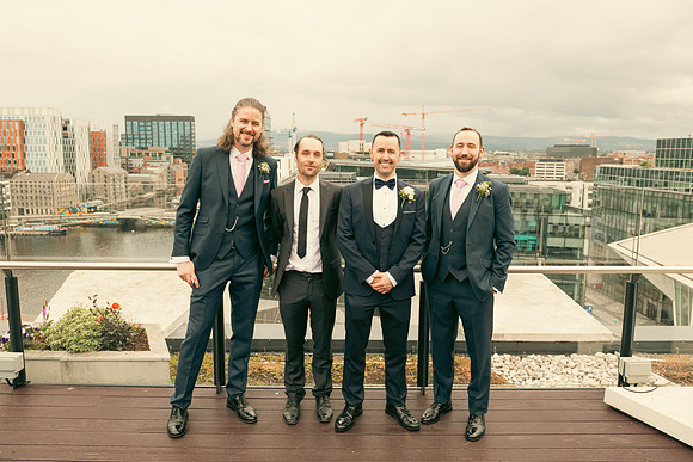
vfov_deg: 48.0
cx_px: 346
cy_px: 231
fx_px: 520
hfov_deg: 67.4
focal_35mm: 27
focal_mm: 27
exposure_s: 1/250
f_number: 6.3
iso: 320
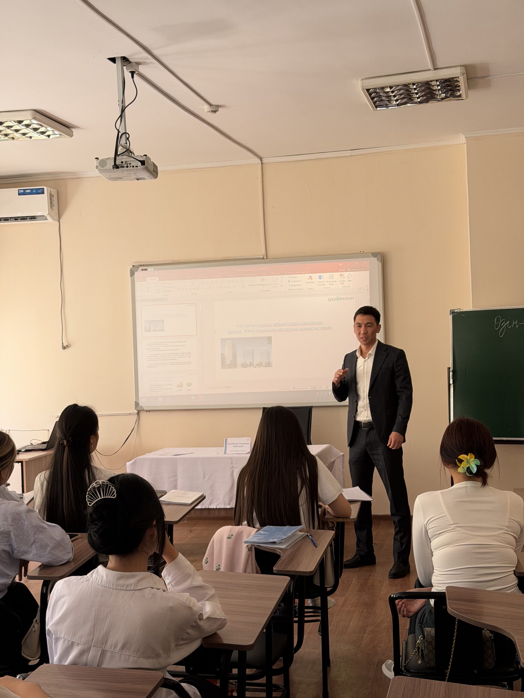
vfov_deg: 39.7
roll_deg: +1.5
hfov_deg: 30.3
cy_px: 349
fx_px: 969
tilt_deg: -0.4
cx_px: 262
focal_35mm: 48
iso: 50
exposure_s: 1/121
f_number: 1.78
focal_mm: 6.76
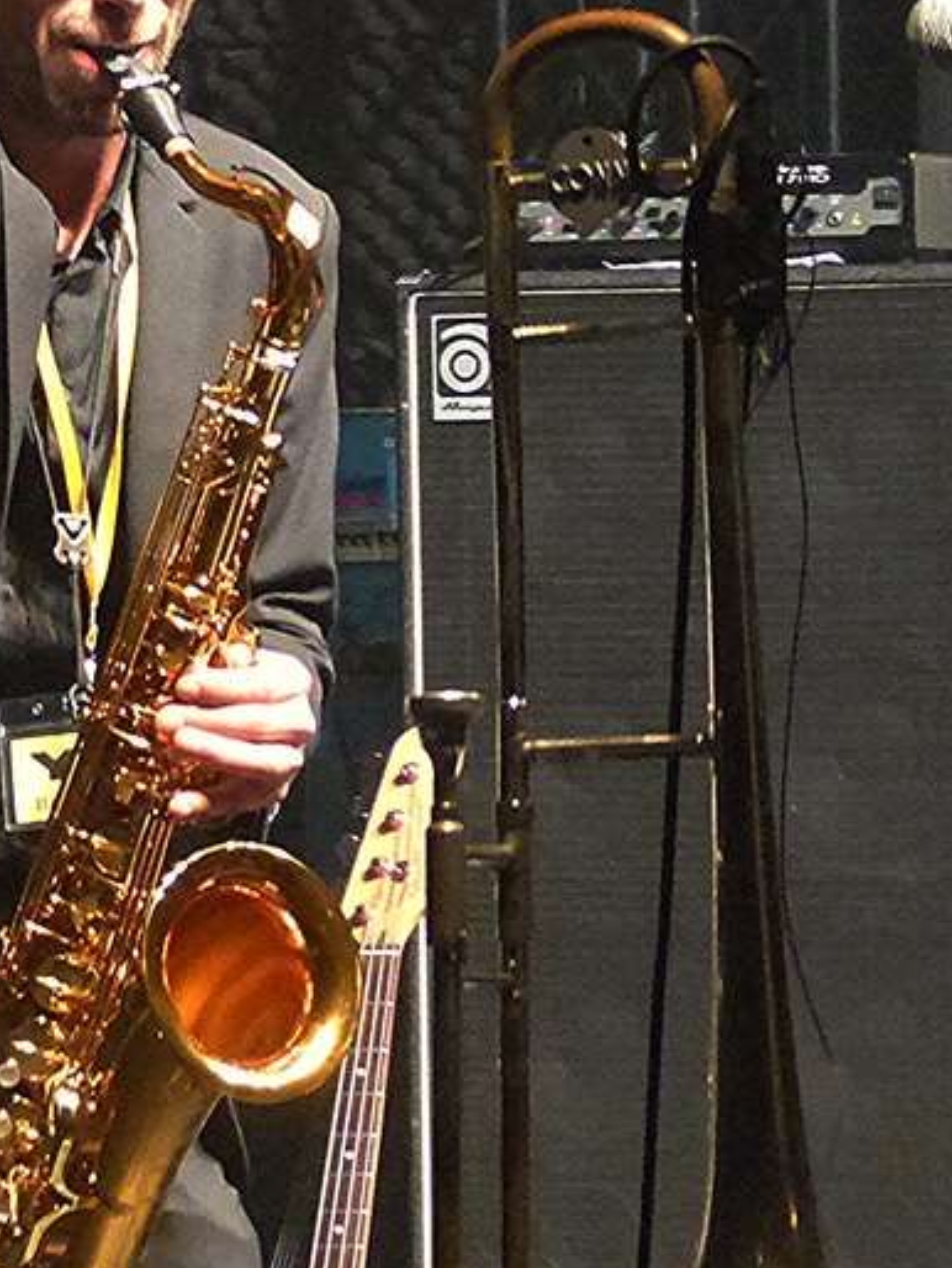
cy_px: 516
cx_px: 146
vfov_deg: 9.3
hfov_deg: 7.0
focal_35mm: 212
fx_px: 7767
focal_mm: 19.6
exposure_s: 1/125
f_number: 2.8
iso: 1600
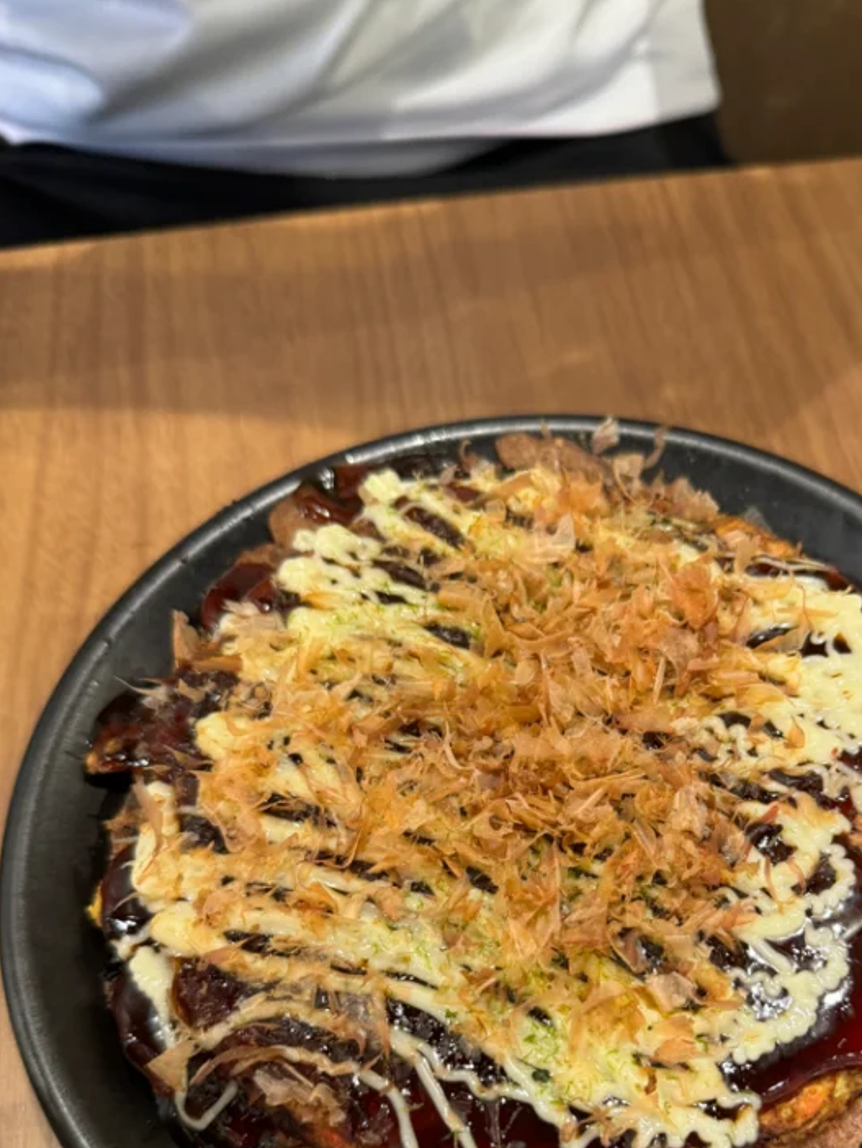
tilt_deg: -60.7
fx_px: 1161
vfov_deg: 51.3
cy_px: 800
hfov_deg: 40.3
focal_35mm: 35
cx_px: 568
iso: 250
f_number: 1.78
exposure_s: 1/50
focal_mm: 6.86
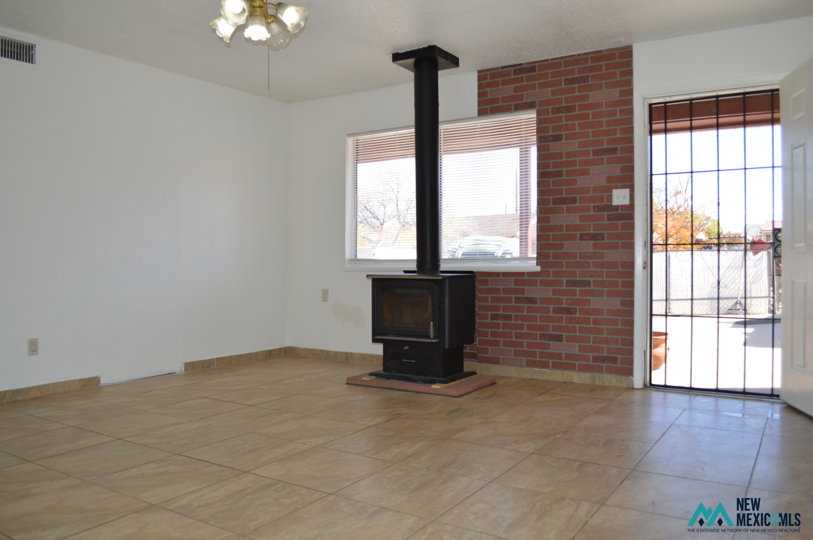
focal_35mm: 27
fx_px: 609
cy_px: 270
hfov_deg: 67.4
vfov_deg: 47.9
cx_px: 406
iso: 140
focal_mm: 18
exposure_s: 1/125
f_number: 4
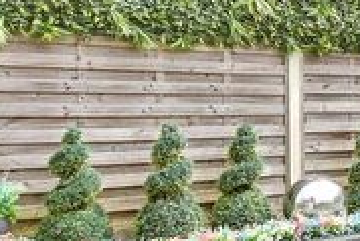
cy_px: 116
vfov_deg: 23.0
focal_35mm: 59
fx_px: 590
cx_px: 639
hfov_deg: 22.0
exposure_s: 1/160
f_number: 8
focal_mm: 10
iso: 160
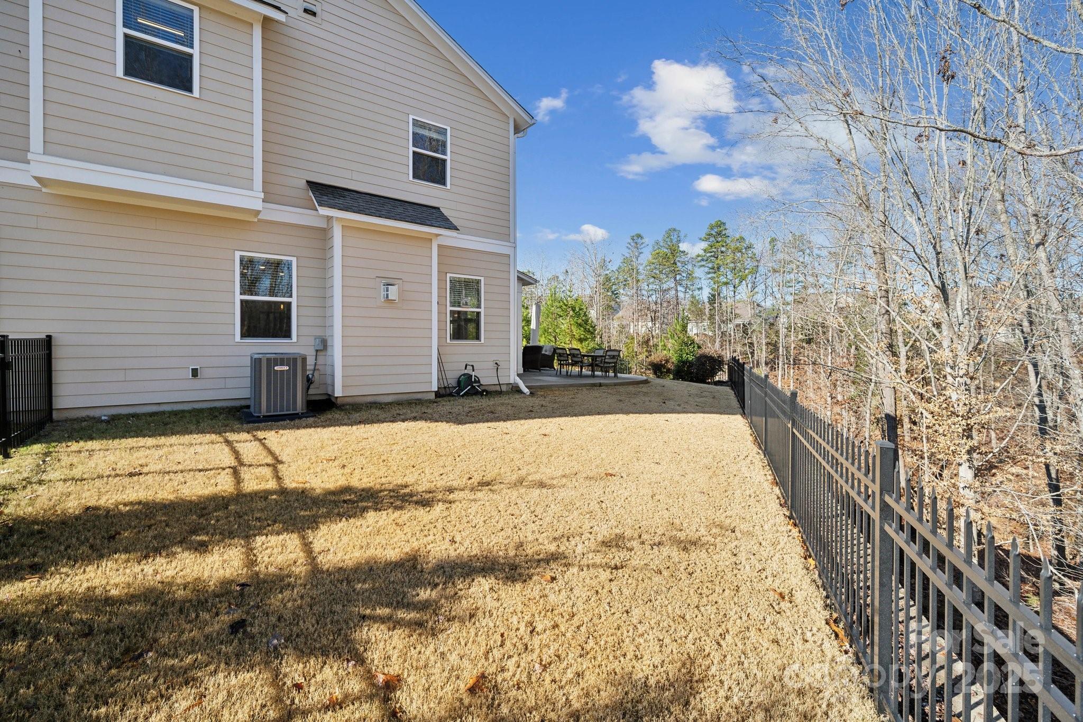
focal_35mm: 15
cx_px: 542
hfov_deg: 100.4
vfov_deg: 77.3
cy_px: 361
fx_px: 451
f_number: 4.5
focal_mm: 15
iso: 100
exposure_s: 1/400
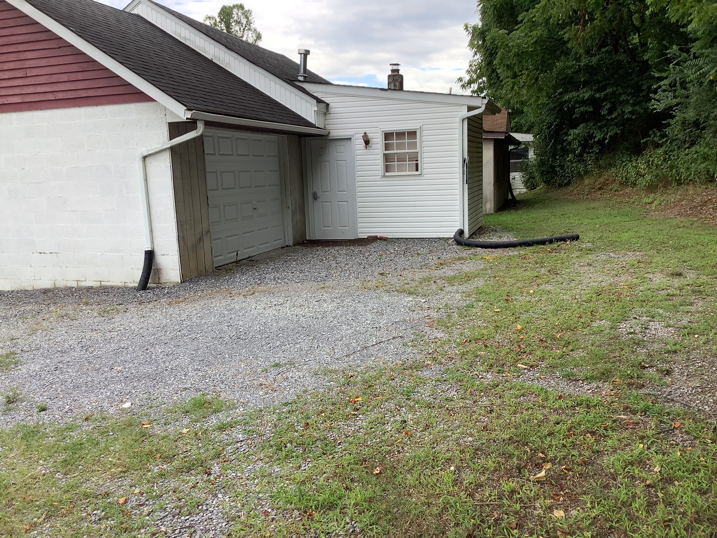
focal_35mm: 31
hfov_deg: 58.4
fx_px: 642
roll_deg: +2.1
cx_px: 358
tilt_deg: -9.3
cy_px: 269
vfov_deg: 45.4
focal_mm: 3.3
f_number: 2.4
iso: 25
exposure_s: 1/135
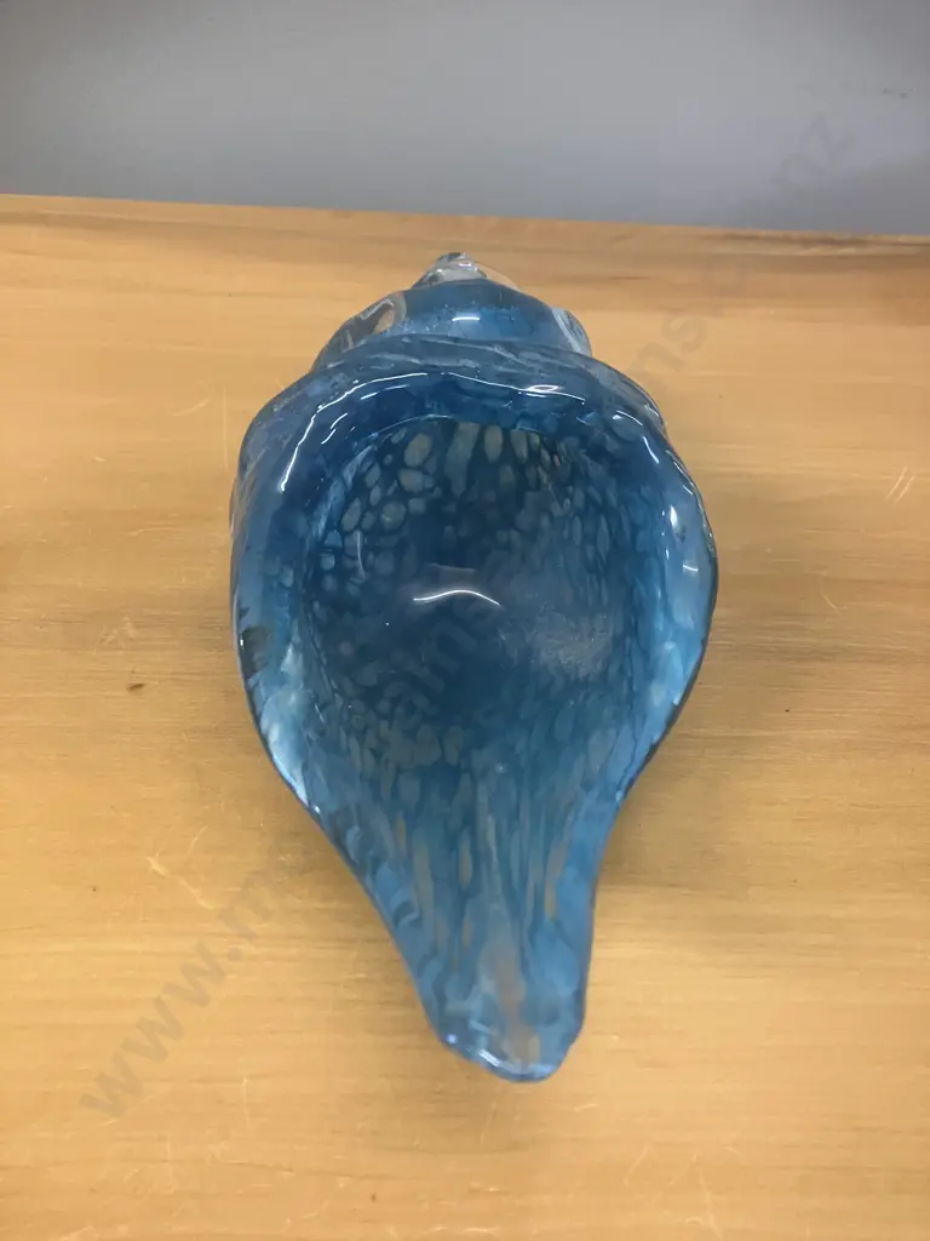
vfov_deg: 63.4
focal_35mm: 28
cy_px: 620
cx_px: 465
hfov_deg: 49.7
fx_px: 1003
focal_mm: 3.99
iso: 320
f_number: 1.8
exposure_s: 1/50
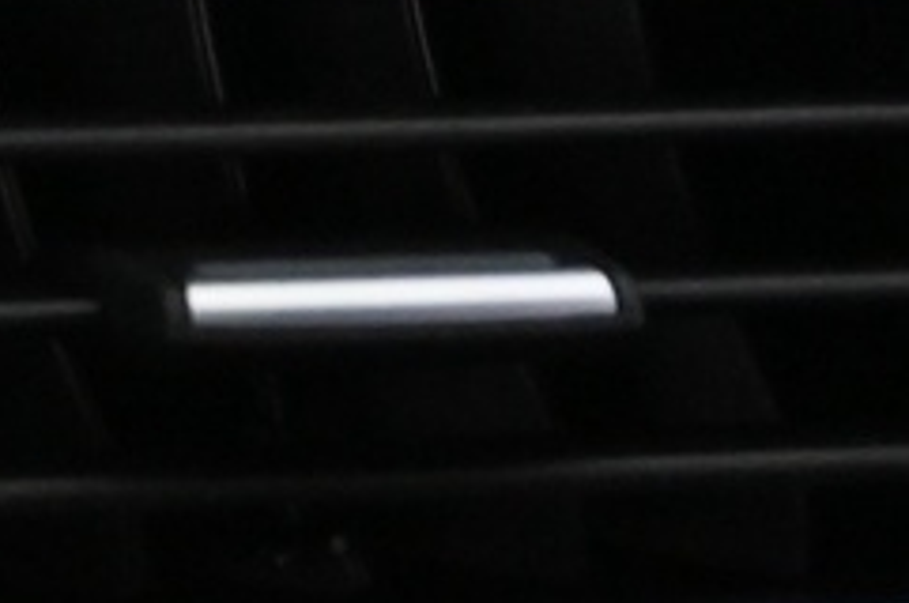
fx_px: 5094
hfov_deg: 9.4
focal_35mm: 202
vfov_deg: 6.2
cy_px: -1214
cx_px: -1067
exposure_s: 1/30
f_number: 3.8
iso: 3200
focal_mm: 20
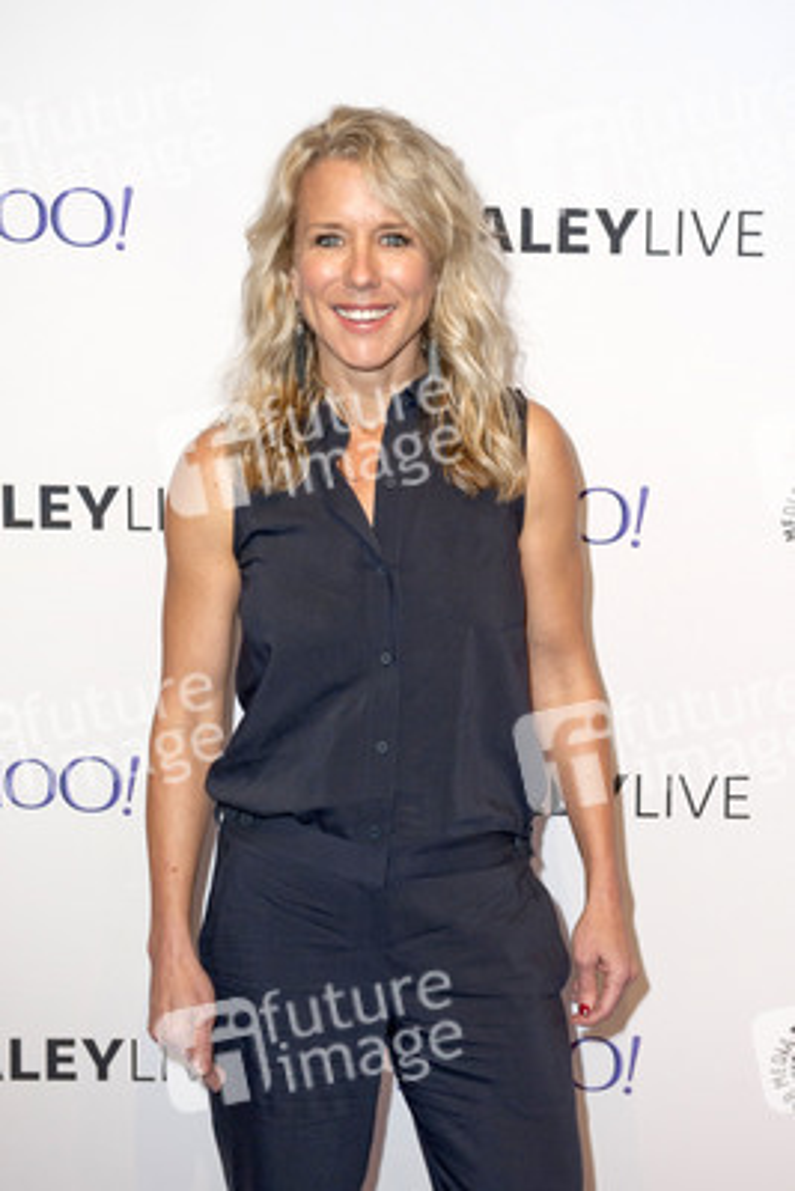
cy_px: 596
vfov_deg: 35.6
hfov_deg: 24.2
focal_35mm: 56
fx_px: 1853
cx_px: 398
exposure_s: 1/400
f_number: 4
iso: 400
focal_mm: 56
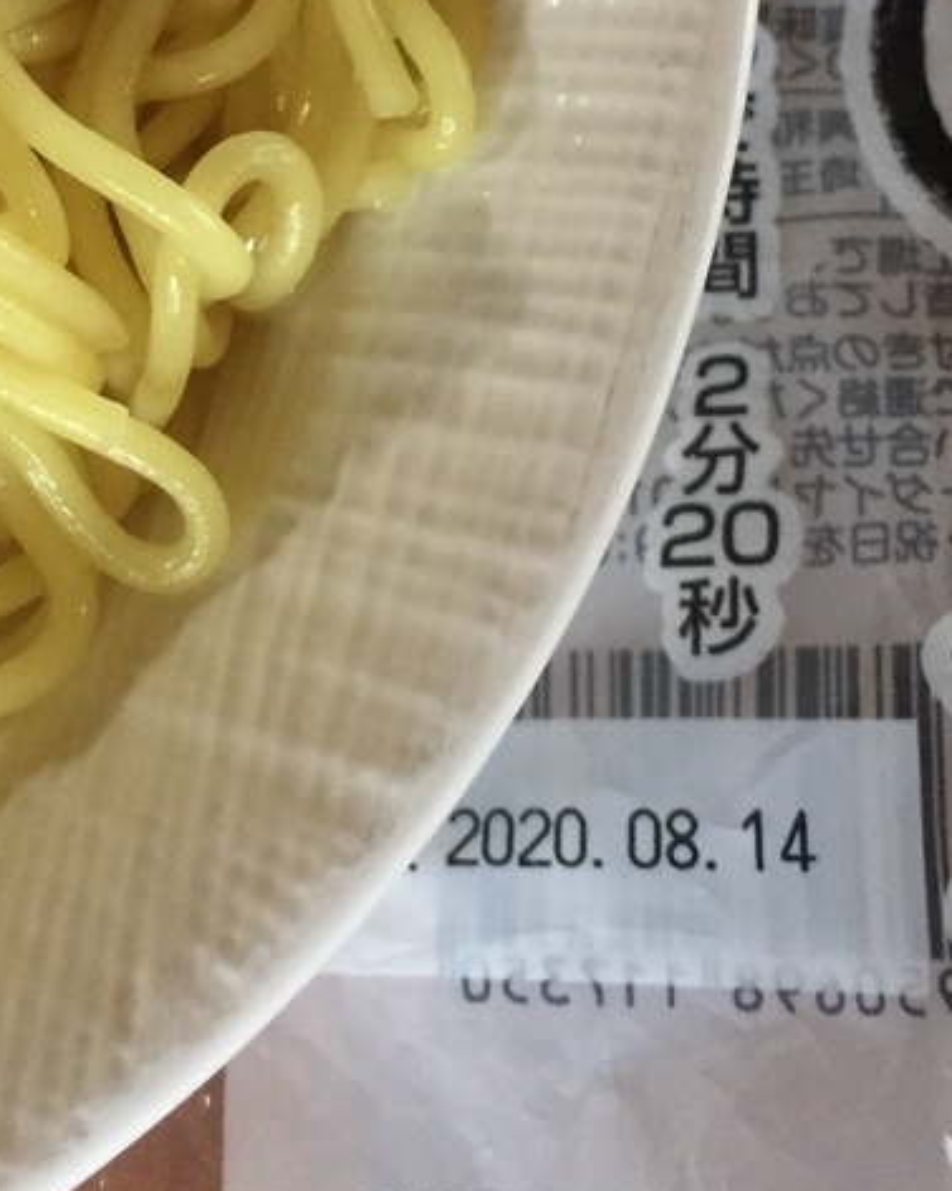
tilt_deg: -73.7
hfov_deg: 21.1
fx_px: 2538
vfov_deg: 25.5
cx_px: 235
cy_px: 91
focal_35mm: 72
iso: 200
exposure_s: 1/30
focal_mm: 4.15
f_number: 2.2
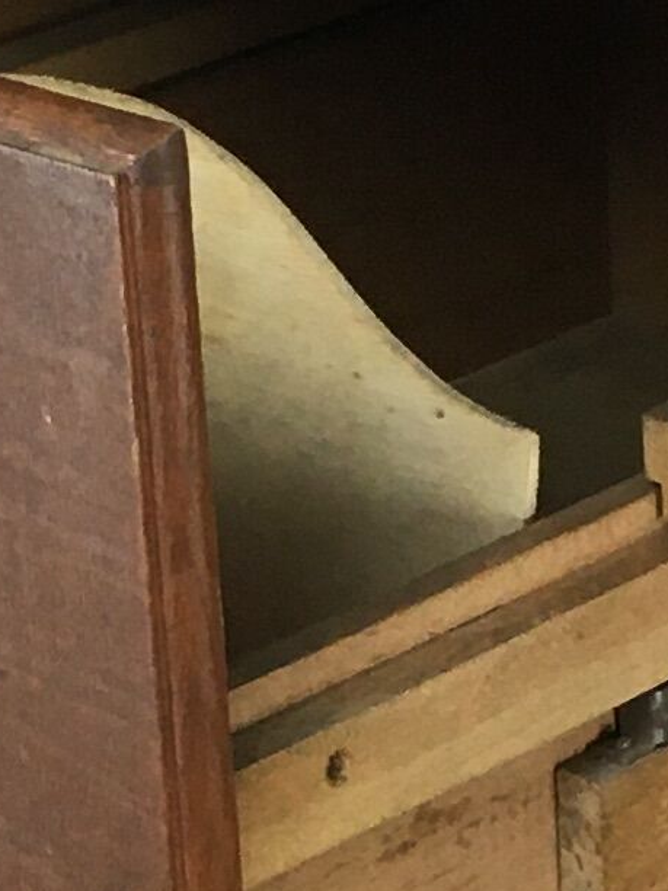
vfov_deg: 10.3
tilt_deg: -25.9
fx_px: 4914
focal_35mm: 191
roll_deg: +2.0
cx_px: 480
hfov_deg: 7.8
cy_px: 815
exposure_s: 1/33
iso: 50
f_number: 2.2
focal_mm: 4.15
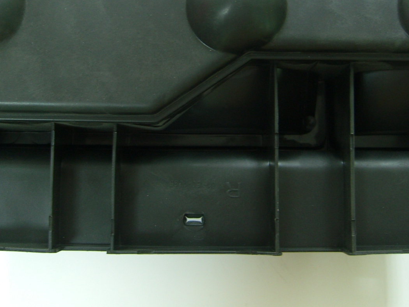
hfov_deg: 33.2
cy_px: 85
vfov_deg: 25.0
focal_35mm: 58
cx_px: 199
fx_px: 685
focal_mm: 7.9
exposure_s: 1/8
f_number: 2.8
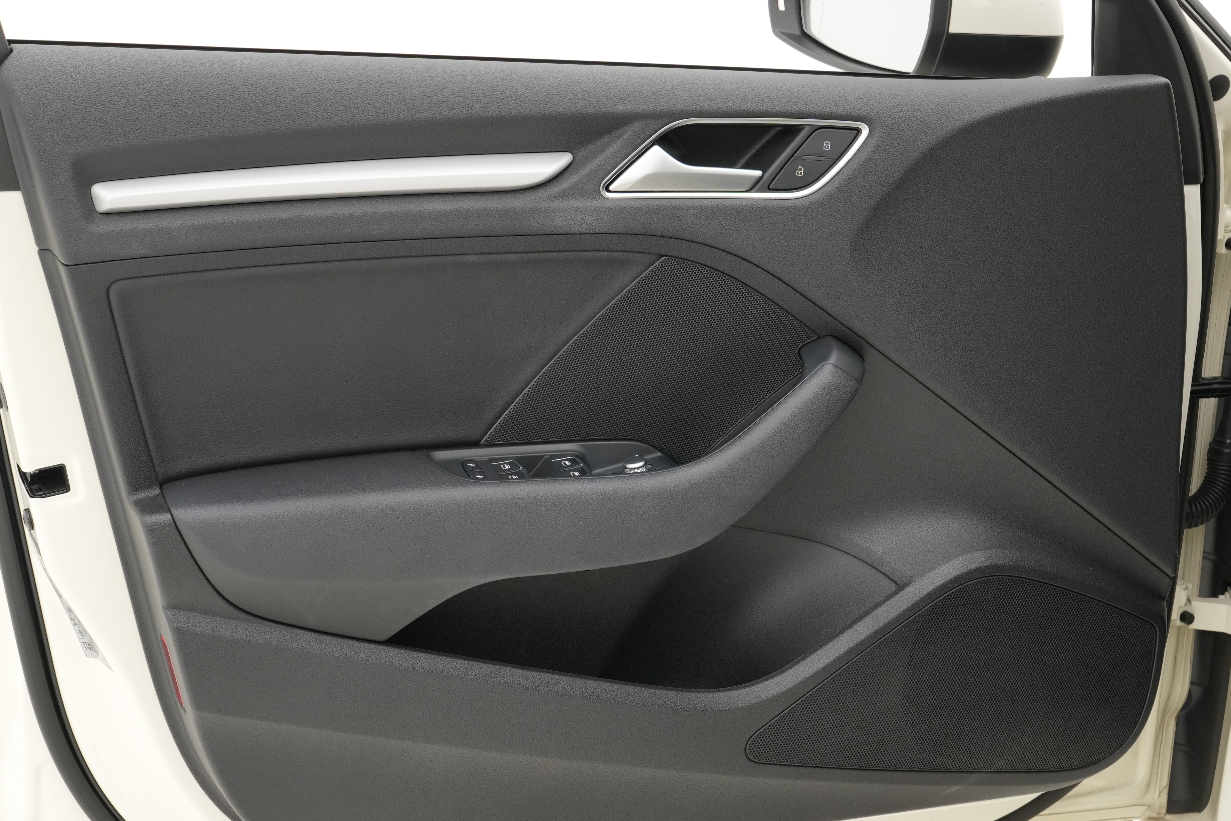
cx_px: 604
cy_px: 457
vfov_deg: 22.6
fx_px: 2054
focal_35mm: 60
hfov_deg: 33.4
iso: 640
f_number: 8
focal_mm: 34.7
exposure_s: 1/50
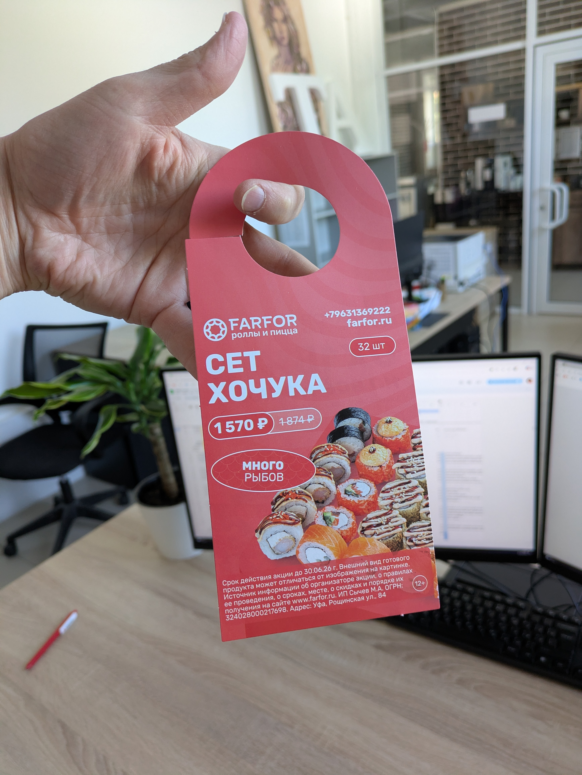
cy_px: 388
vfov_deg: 69.4
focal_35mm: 25
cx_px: 291
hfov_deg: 54.9
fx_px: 560
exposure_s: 1/100
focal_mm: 5.43
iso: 185
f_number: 1.89
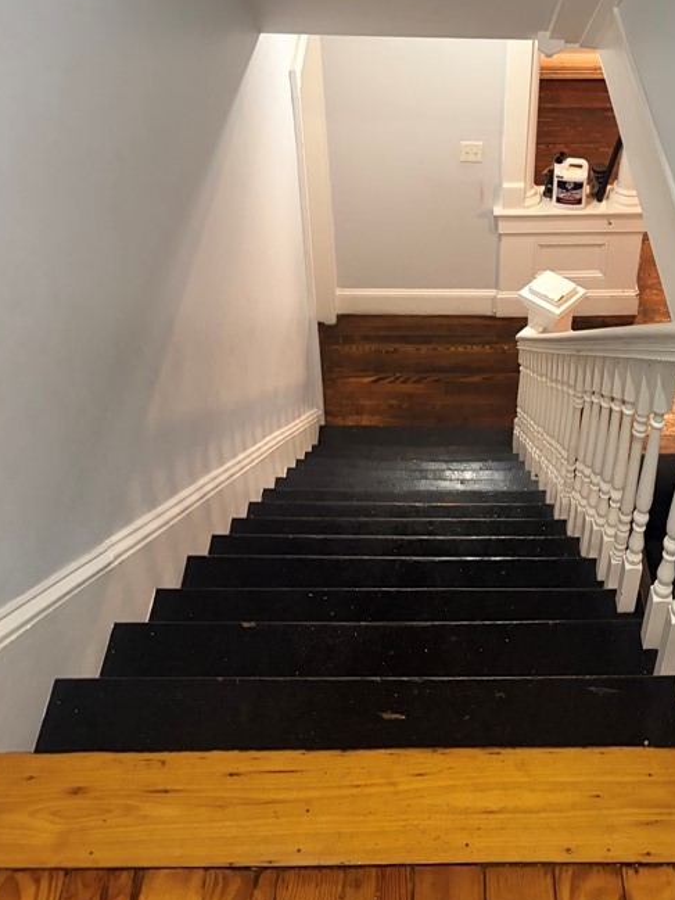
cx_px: 471
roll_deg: +0.2
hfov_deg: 34.7
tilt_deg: -33.5
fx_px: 1066
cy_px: 232
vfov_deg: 44.3
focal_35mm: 41
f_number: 1.6
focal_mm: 5.96
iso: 320
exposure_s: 1/60
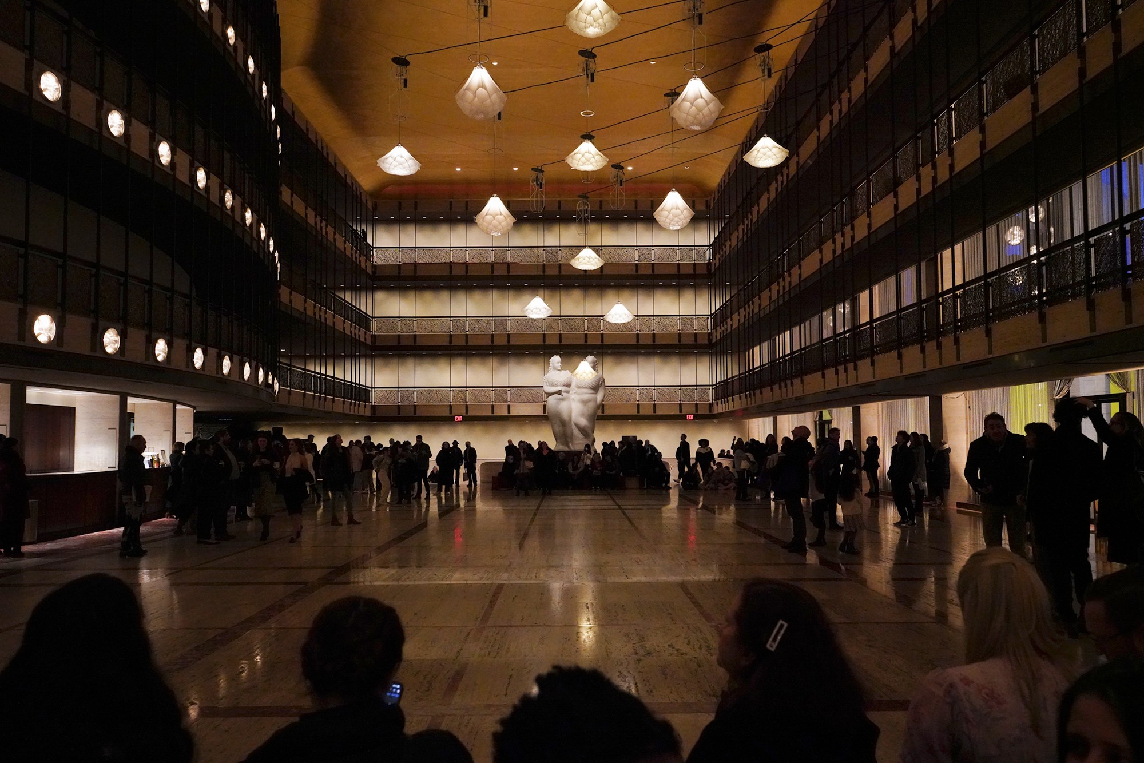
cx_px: 572
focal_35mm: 28
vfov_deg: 46.4
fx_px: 890
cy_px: 382
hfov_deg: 65.5
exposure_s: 1/100
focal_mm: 28
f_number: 5.6
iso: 10000
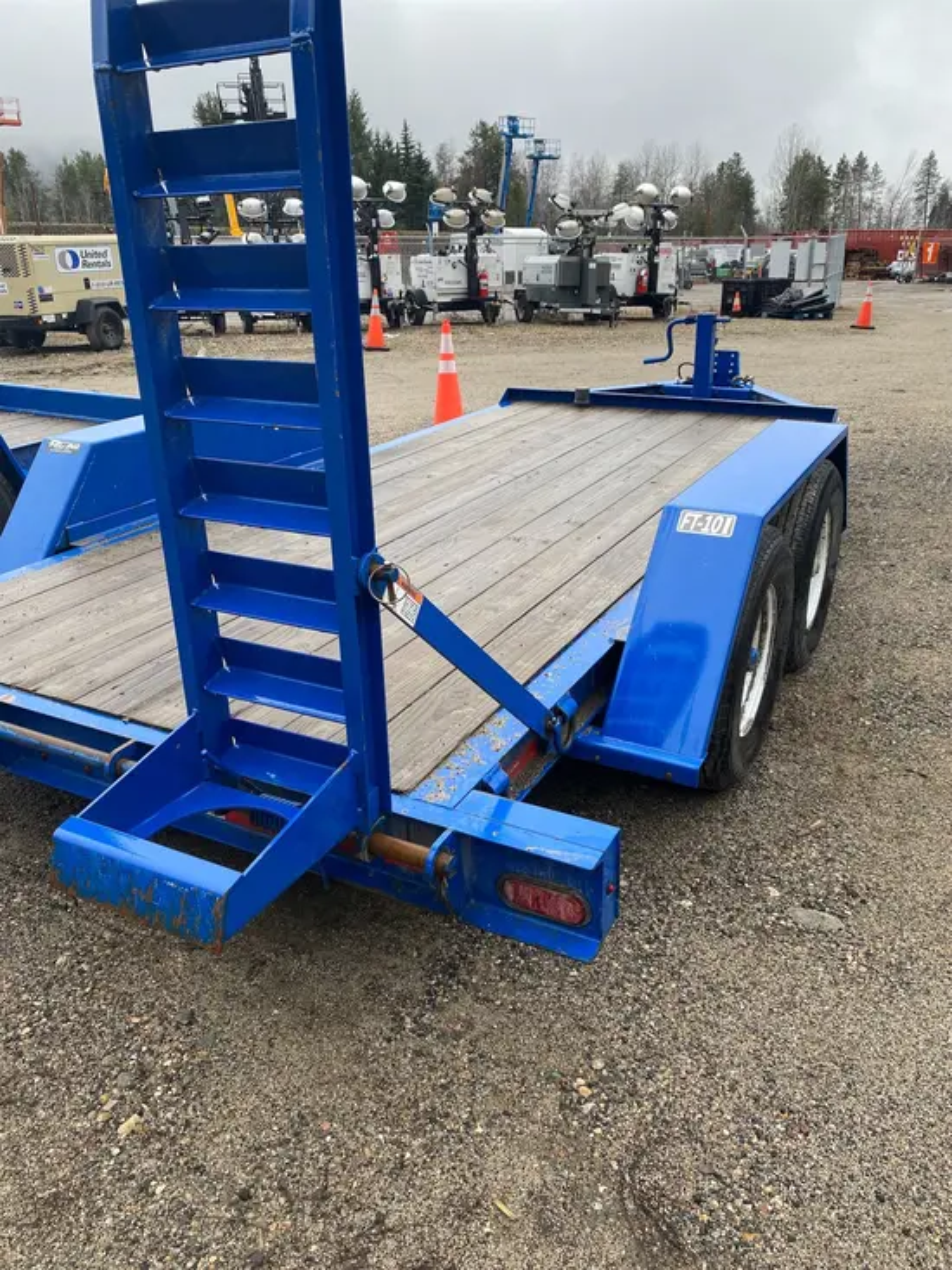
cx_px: 476
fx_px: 953
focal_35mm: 26
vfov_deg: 67.3
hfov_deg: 53.1
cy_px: 635
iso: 32
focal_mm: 4.25
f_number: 1.8
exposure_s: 1/144
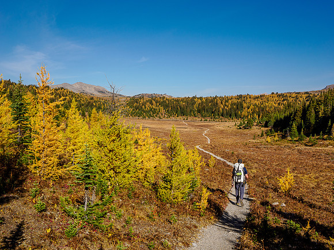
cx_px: 167
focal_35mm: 36
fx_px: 347
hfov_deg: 51.4
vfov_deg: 39.7
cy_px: 125
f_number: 8
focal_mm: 18
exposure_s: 1/500
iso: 200
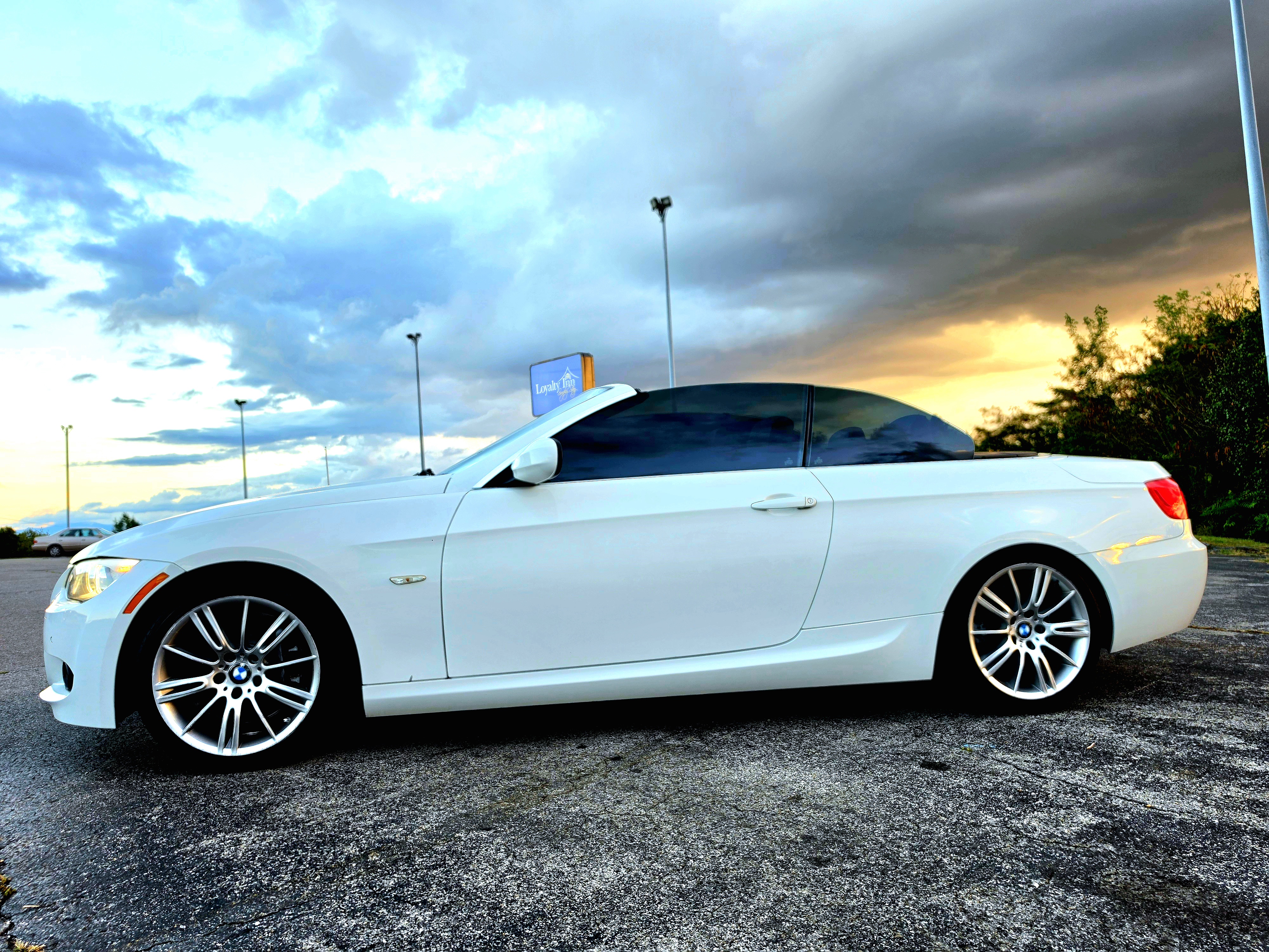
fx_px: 843
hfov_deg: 73.9
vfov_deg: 58.9
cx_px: 634
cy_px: 476
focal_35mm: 23
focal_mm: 6.5
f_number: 1.4
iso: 20
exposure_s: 1/182
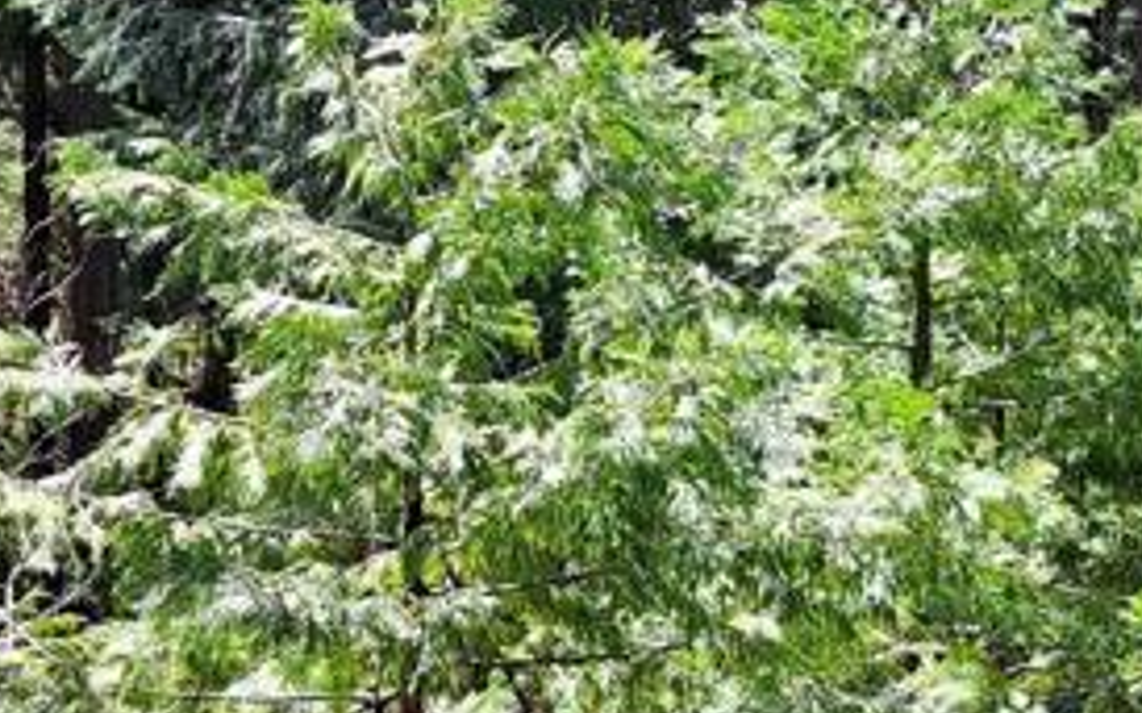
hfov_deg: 21.7
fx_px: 2955
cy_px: 809
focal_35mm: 95
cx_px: 867
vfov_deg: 13.4
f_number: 1.8
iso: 50
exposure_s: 1/267
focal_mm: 5.23
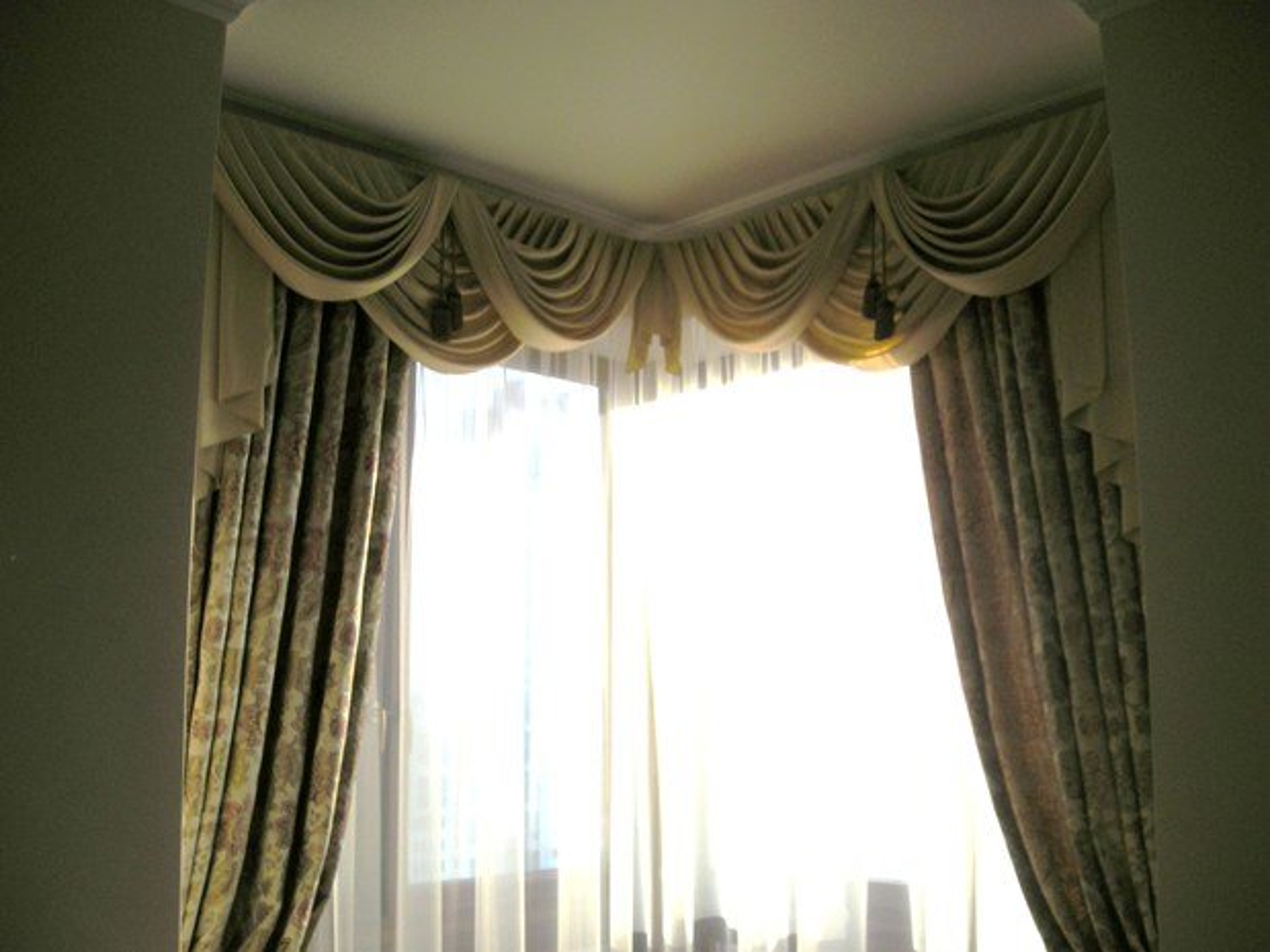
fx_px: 1284
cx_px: 635
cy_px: 476
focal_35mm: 35
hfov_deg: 52.6
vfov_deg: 40.7
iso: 50
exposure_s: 1/172
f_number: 5.7
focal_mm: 5.7
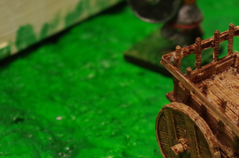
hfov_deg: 12.4
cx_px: 234
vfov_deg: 8.3
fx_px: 1087
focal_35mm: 164
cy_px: 89
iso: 1600
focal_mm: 42.5
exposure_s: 1/125
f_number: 7.1
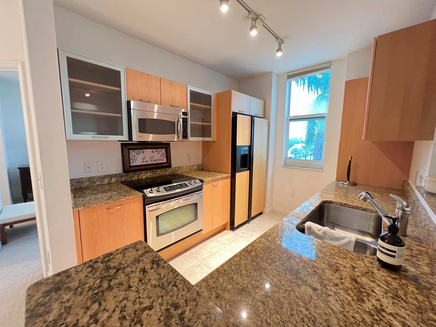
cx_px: 218
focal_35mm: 13
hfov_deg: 106.2
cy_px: 164
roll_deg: -0.3
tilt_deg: -7.8
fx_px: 164
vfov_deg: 89.9
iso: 1250
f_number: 1.8
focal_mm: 1.57
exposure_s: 1/40
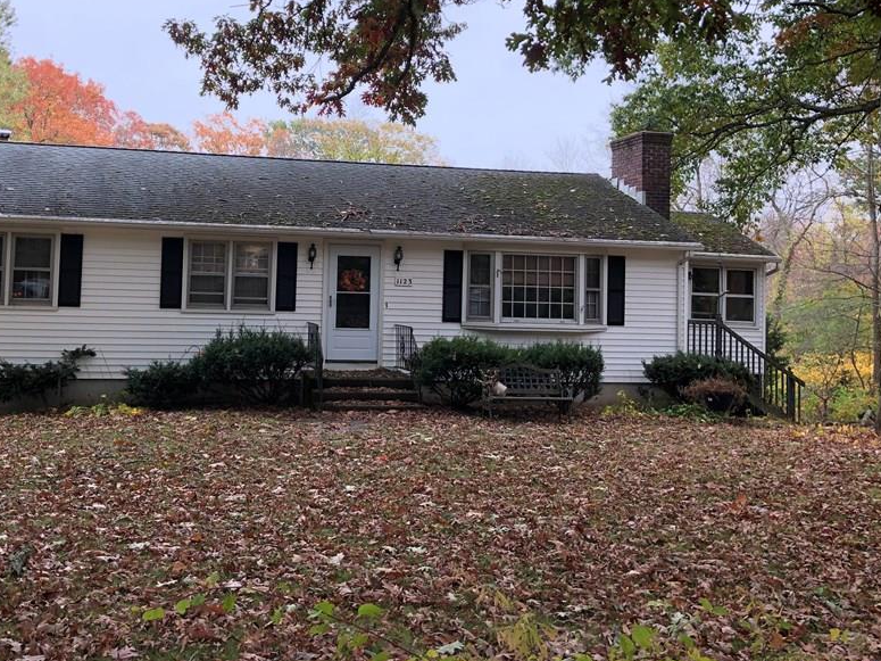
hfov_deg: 49.7
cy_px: 241
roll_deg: -0.5
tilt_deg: +2.9
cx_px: 332
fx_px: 942
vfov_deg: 38.4
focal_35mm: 37
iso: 40
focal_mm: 4
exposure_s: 1/120
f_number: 1.8
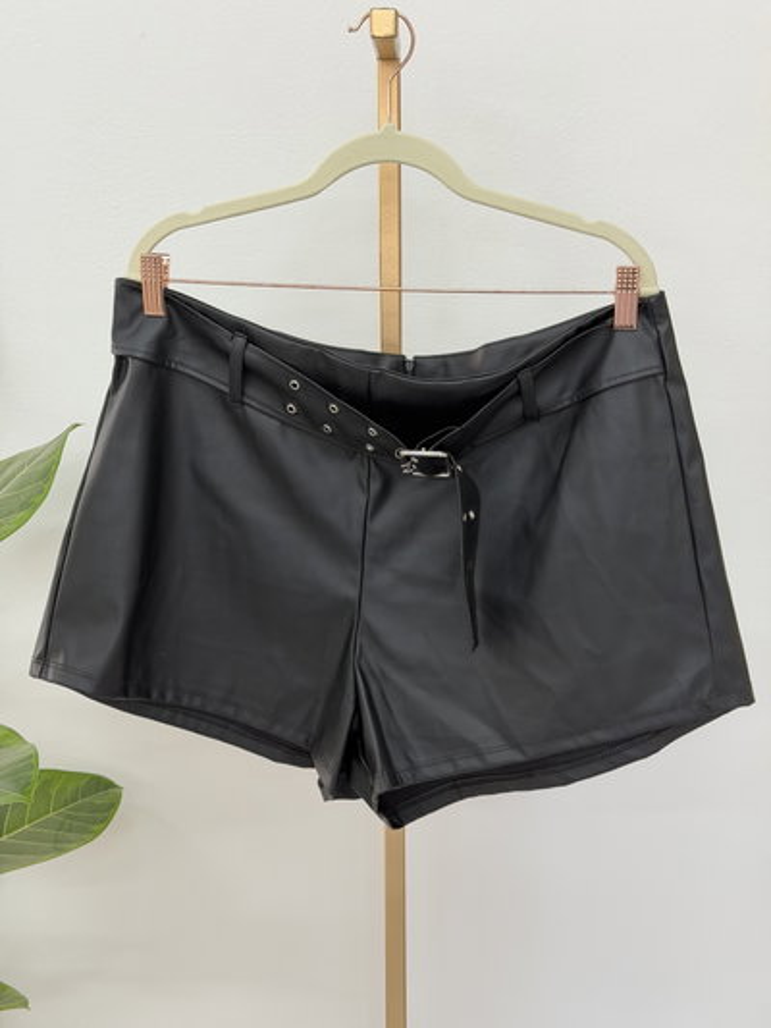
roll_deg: +0.4
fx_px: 1425
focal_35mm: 48
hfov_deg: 30.3
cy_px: 514
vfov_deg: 39.6
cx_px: 386
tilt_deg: -12.8
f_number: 1.78
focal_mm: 6.76
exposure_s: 1/50
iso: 160
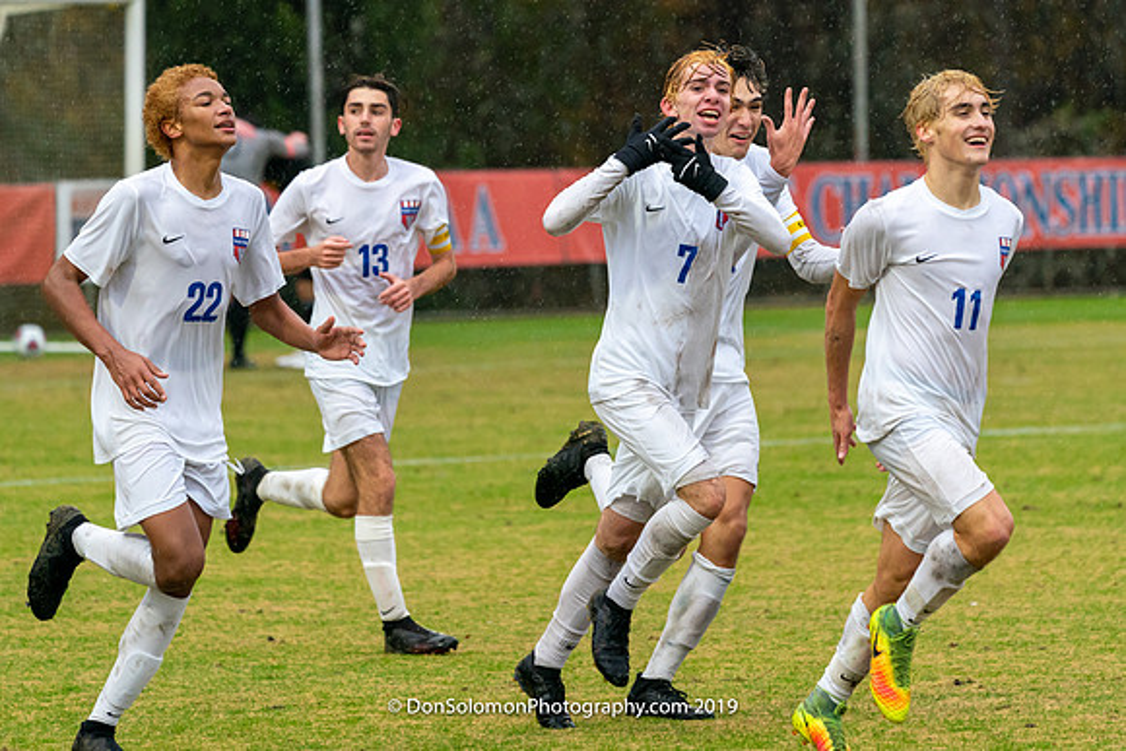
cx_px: 658
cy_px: 289
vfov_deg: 4.5
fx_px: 9503
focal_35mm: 304
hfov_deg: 6.8
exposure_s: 1/1000
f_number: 5.6
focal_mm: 247
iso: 3200
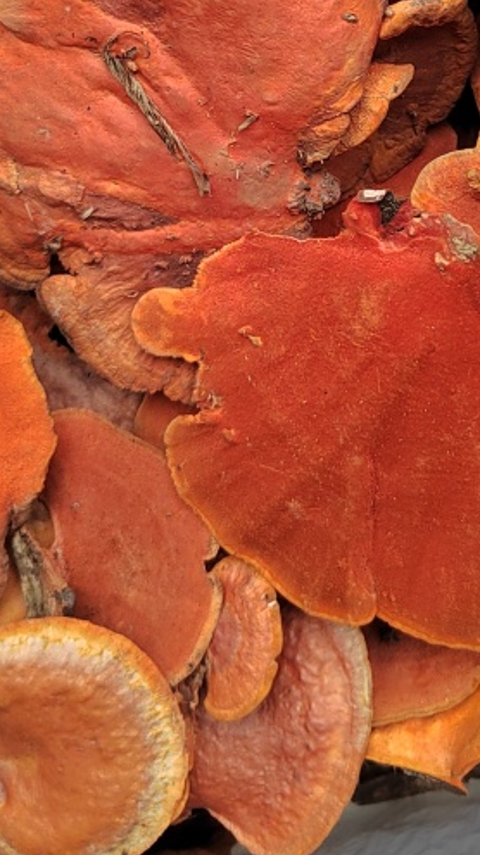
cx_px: 349
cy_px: 4
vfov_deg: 35.0
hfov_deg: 22.0
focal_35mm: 54
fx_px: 1223
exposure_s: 1/100
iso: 175
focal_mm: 5.52
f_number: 1.9
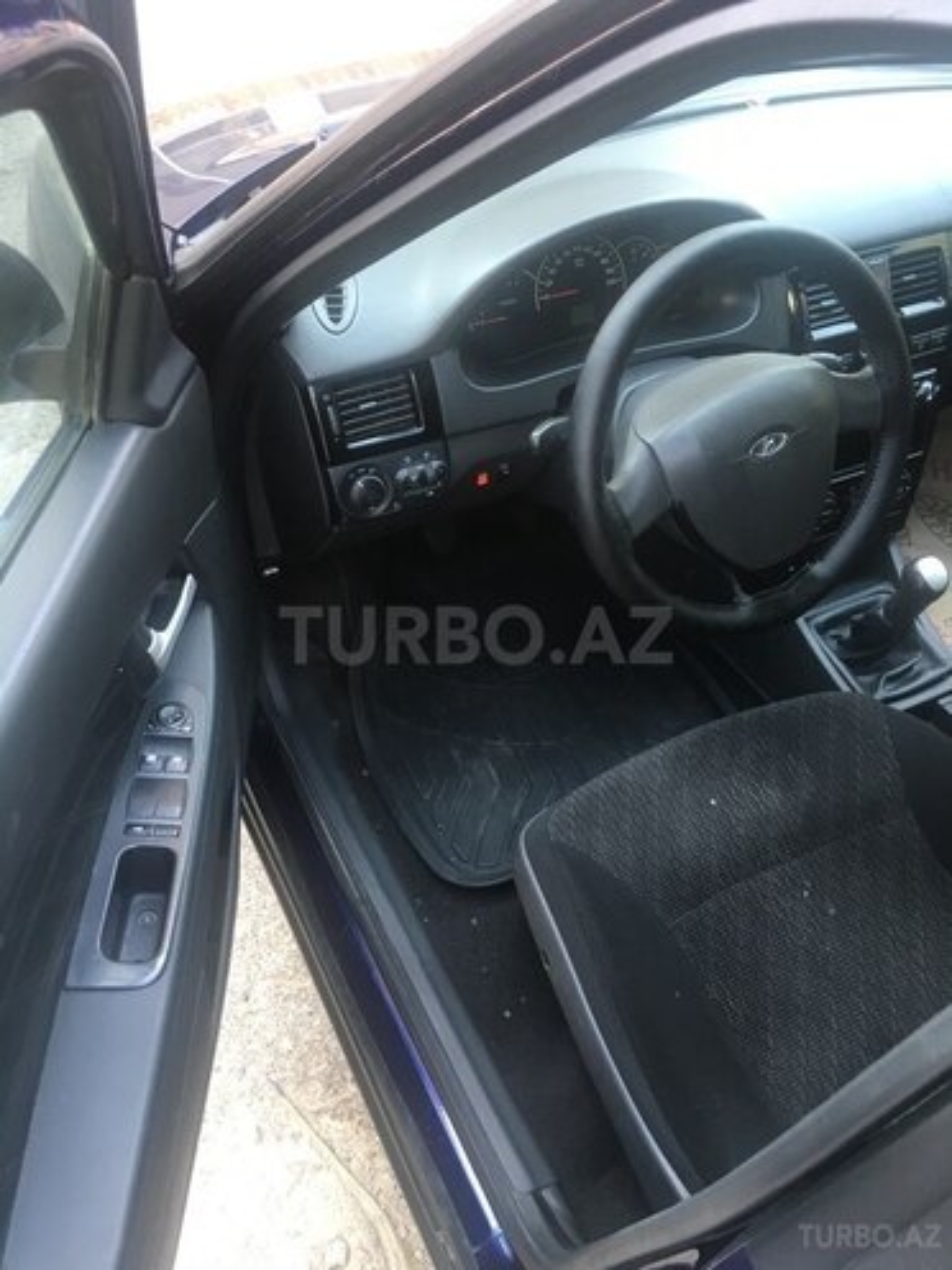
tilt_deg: -43.3
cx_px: 476
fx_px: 1063
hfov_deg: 48.2
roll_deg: -8.4
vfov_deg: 61.7
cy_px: 635
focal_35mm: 29
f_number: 2.2
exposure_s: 1/33
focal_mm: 4.15
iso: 32
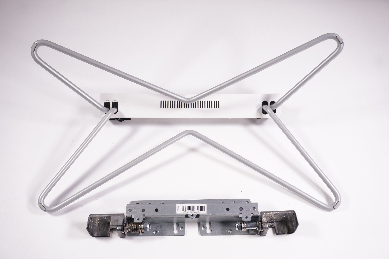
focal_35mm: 38
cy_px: 130
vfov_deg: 35.4
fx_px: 405
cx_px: 194
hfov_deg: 51.3
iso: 500
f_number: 5.6
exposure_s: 1/200
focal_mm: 25
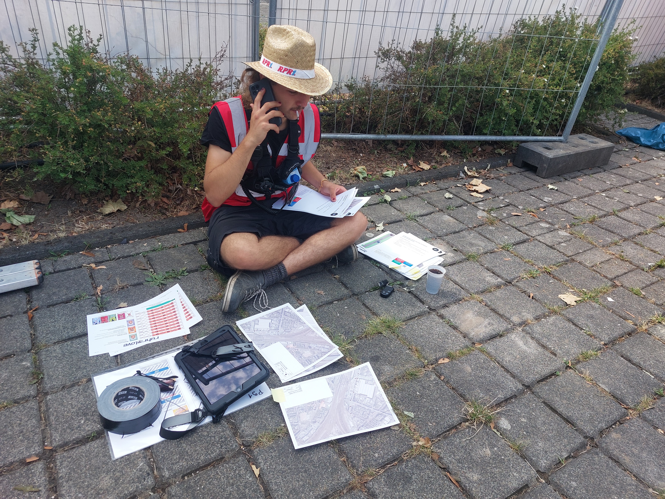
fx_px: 461
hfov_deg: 71.6
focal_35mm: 24
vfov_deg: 56.8
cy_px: 250
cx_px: 332
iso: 25
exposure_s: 1/495
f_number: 1.8
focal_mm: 5.23
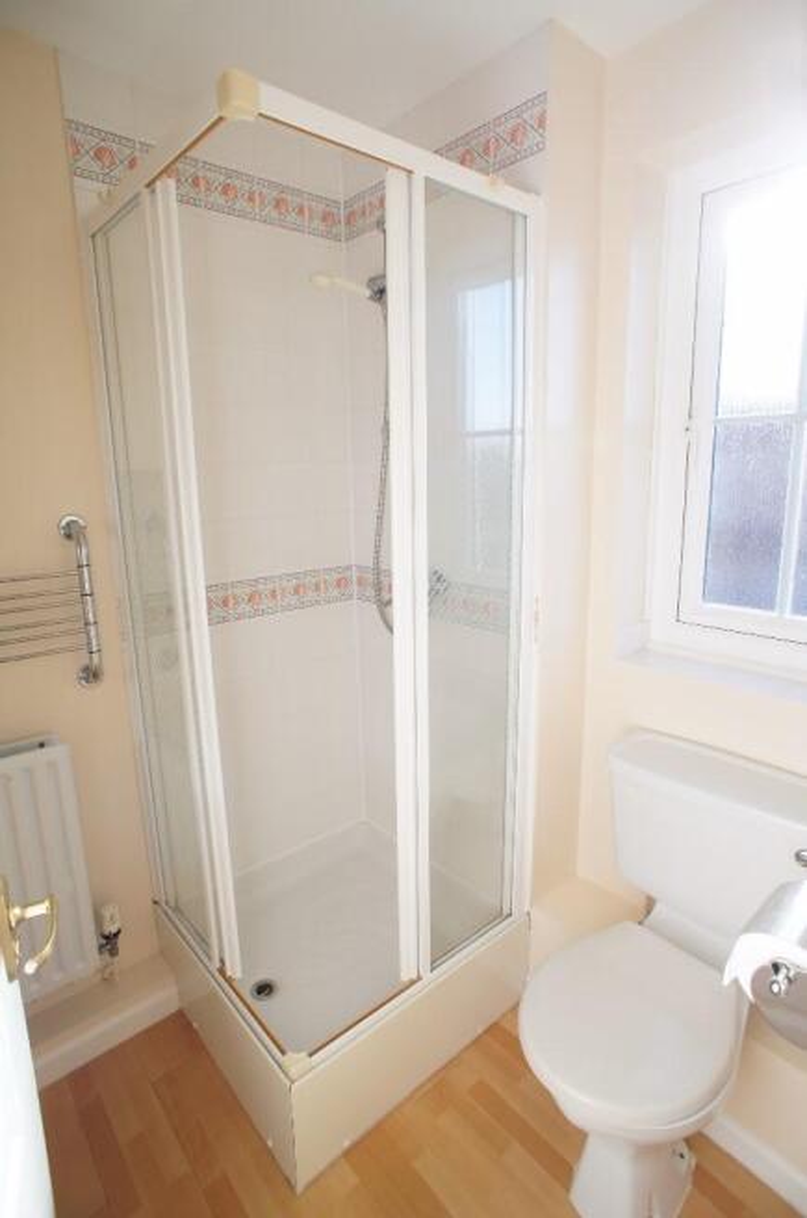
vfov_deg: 73.8
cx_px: 404
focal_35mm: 24
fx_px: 810
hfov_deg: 53.0
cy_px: 609
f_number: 4
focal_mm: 16
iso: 200
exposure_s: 1/160
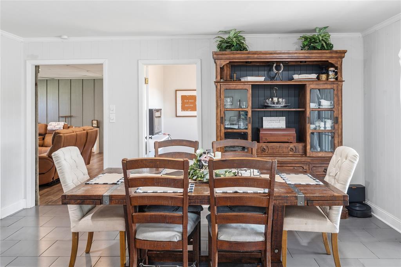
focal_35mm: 29
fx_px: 323
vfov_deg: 44.9
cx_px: 200
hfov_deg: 63.7
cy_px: 134
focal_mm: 29
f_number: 10
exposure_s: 1/30
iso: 500
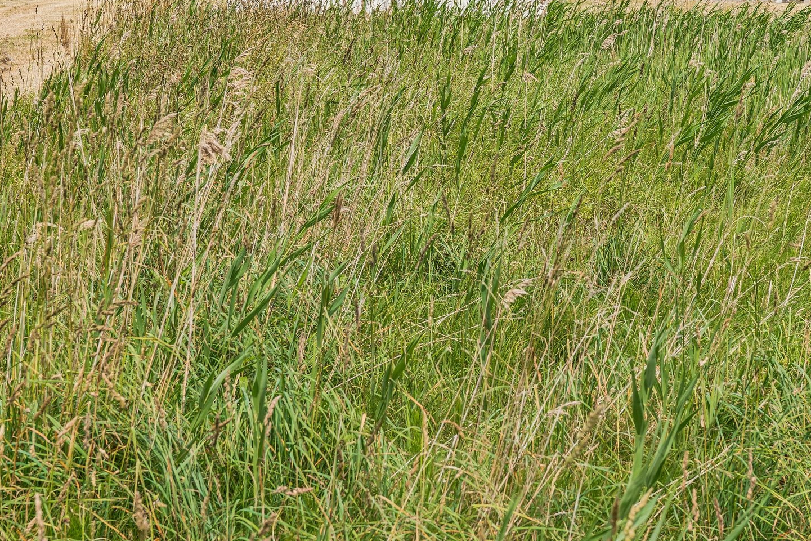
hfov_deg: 20.0
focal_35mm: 102
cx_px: 500
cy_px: 14
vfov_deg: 13.3
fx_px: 2298
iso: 160
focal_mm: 49
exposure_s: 1/320
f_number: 8
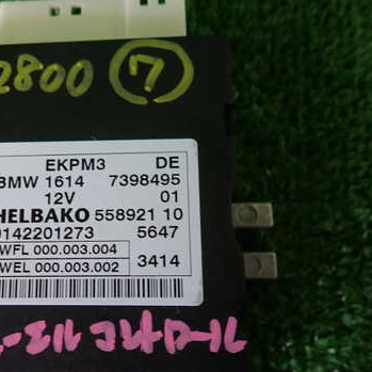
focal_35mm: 38
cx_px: 102
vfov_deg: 43.6
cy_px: 225
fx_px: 462
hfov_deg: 42.8
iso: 200
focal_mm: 4.5
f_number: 2
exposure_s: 1/50
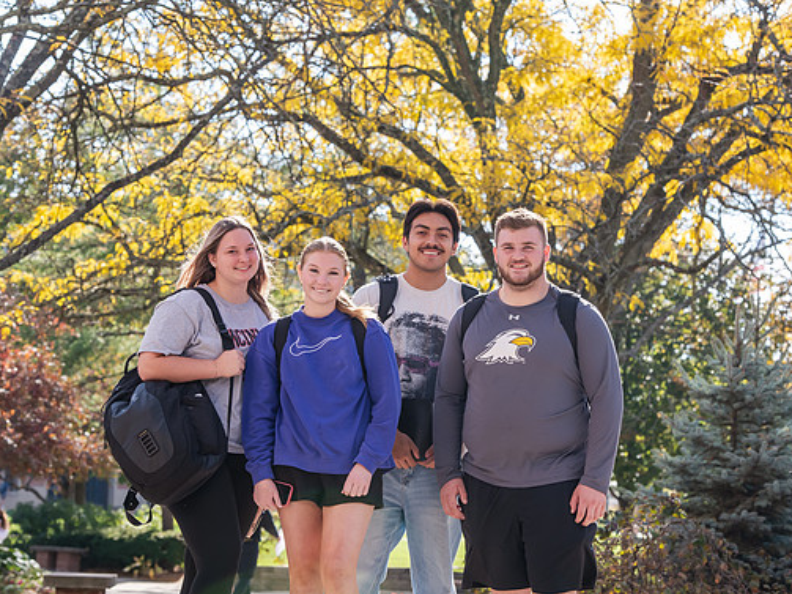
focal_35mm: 122
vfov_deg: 12.1
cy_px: 292
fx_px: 2791
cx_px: 414
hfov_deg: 16.2
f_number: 8
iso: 400
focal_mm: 110
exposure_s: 1/250
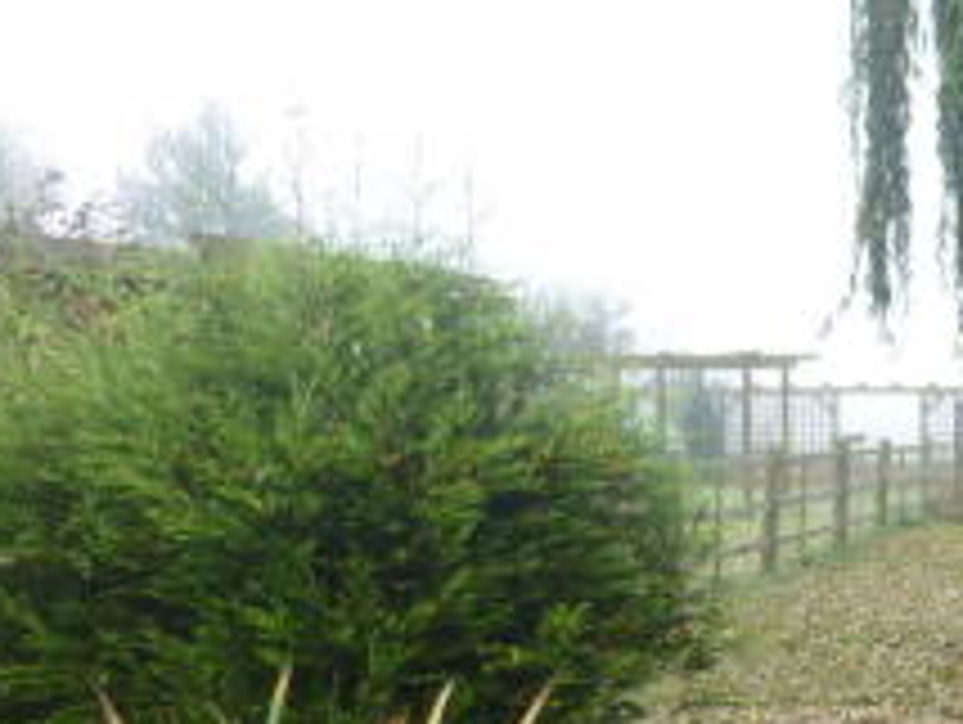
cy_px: 609
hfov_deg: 26.7
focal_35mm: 68
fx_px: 1894
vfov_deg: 21.3
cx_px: 997
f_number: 3.1
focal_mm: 4.5
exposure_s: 1/100
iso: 100
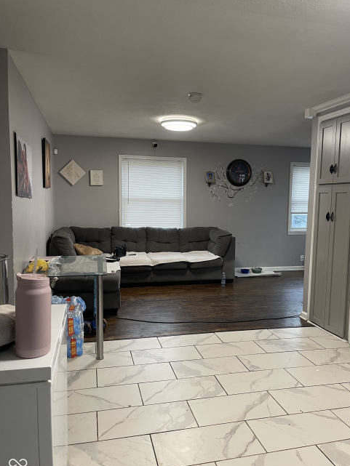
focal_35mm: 26
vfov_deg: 67.3
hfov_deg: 53.1
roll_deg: -0.9
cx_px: 181
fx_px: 350
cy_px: 235
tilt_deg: -5.3
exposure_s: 1/60
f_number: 1.6
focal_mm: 5.1
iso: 160
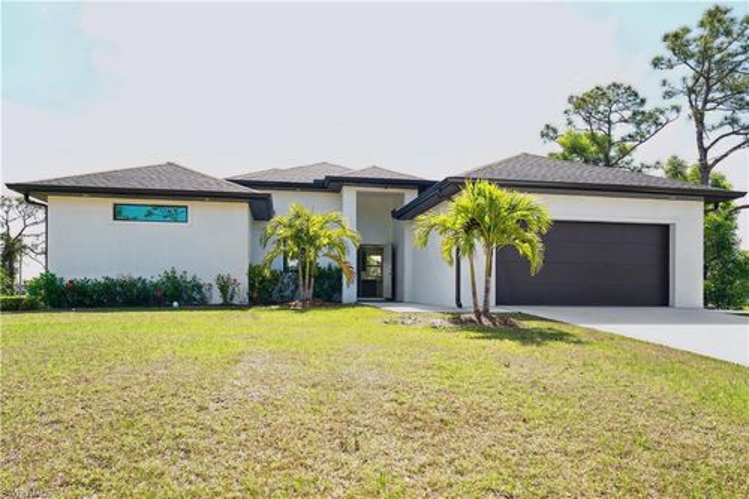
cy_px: 250
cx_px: 374
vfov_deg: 57.2
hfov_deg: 78.6
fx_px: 458
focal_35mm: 22
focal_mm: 22
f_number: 4
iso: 100
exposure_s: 1/200
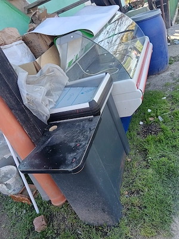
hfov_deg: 51.4
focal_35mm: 27
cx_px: 90
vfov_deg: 65.3
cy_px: 120
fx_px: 186
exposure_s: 1/100
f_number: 1.9
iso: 133
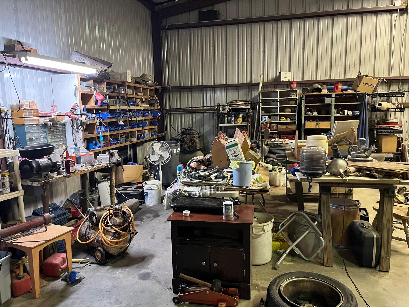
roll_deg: +1.3
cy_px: 154
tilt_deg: -7.6
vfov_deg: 53.1
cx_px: 204
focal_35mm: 26
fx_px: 307
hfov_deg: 67.3
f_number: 1.6
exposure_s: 1/30
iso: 500
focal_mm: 5.1
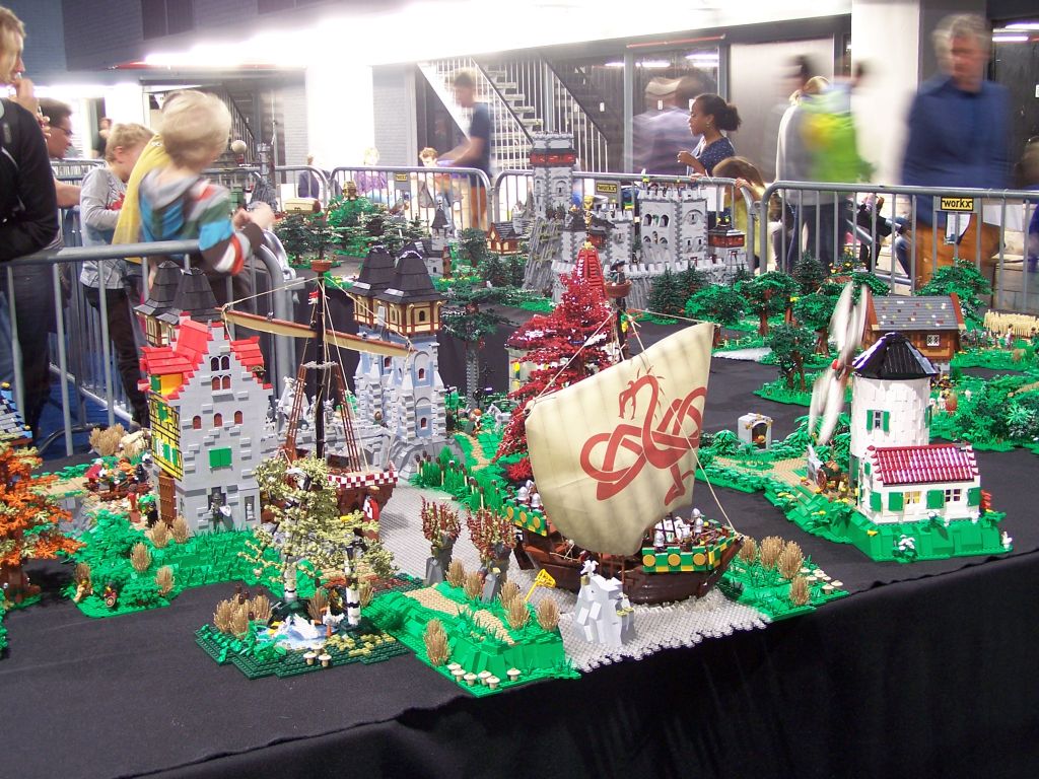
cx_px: 520
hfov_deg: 39.7
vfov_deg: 30.3
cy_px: 390
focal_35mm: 48
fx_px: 1441
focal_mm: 8
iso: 80
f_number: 3
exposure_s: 1/2
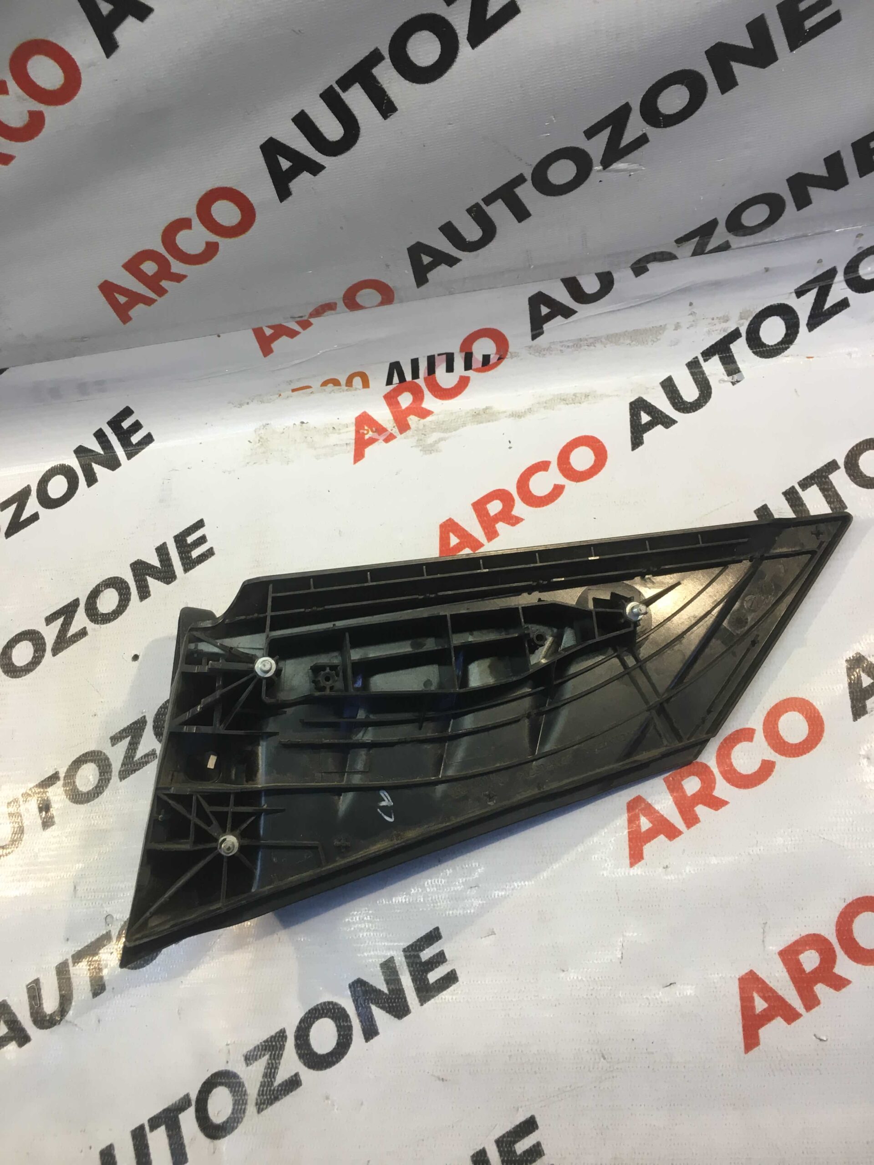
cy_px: 582
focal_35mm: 29
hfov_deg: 48.2
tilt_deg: -63.7
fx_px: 976
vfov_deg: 61.7
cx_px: 437
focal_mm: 4.15
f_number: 2.2
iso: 40
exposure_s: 1/33
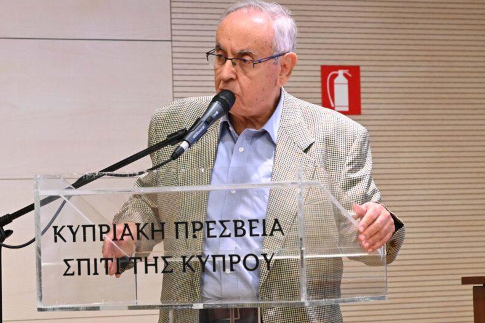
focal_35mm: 234
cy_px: 148
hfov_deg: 8.8
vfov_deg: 5.9
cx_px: 221
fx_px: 3152
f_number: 5.6
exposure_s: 1/160
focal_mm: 120
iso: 5000
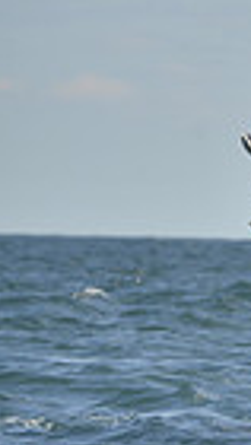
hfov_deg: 1.2
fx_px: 12288
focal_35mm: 1041
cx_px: 915
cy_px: 221
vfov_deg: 2.1
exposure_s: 1/800
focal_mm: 240
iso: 280
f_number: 9
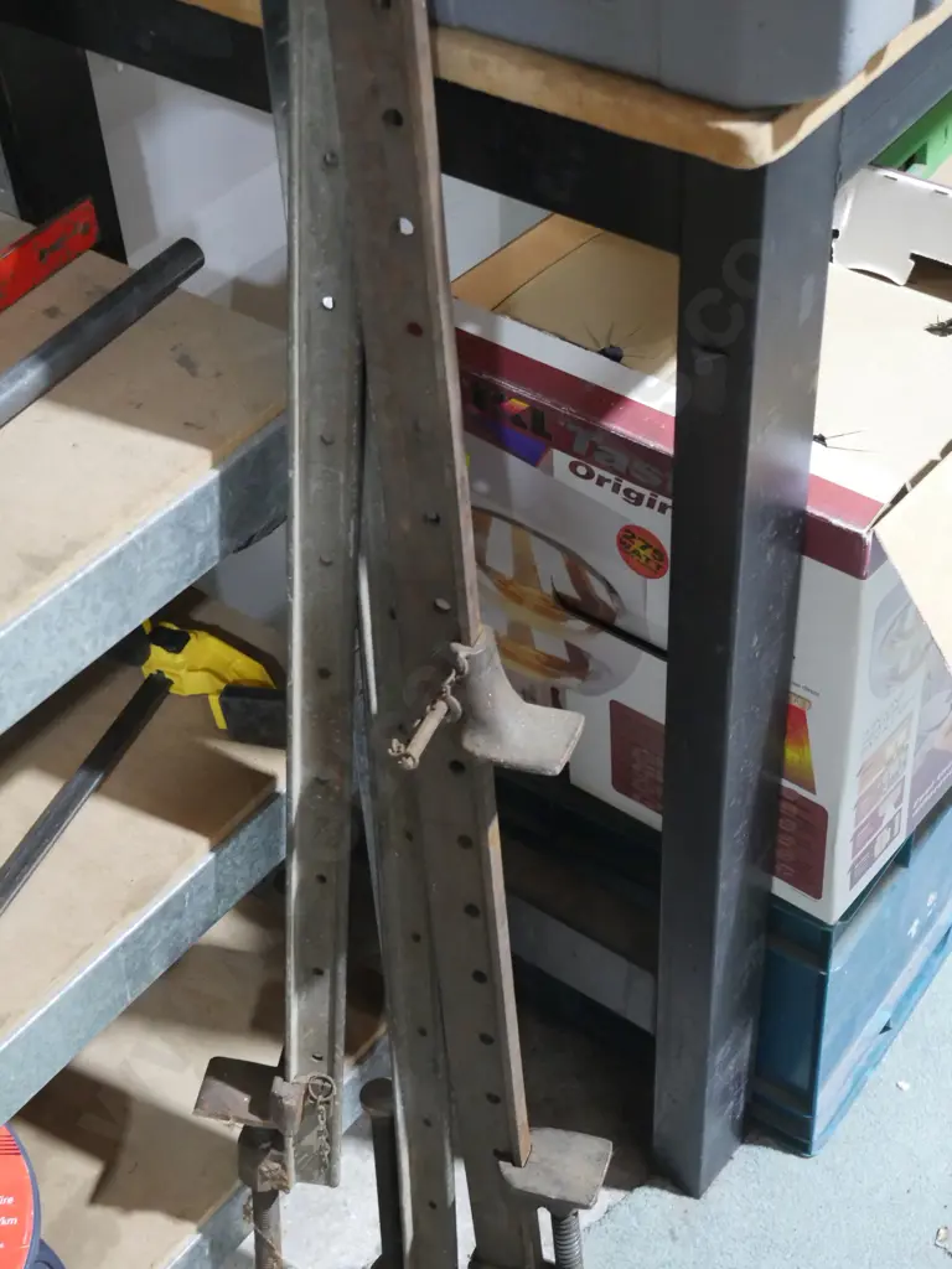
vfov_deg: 36.8
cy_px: 634
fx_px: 1907
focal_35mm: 52
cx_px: 476
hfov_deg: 28.0
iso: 3200
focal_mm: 26
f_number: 5.3
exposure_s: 1/50
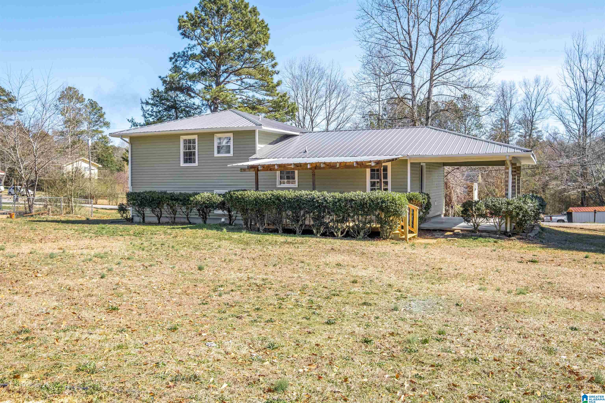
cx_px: 302
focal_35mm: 30
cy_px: 202
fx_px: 504
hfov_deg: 61.9
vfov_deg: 43.6
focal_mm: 20
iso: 800
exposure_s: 1/640
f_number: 8
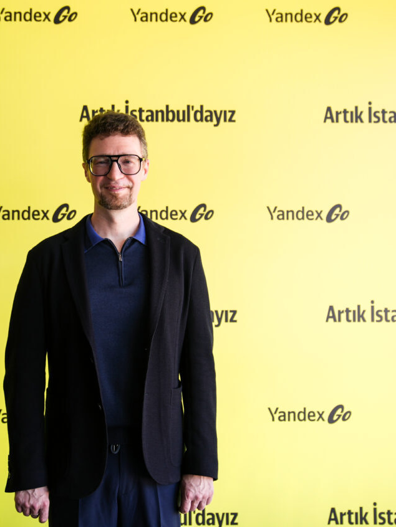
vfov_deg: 39.6
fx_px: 732
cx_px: 109
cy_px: 265
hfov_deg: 29.9
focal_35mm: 48
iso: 200
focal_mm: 33
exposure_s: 1/250
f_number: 2.8
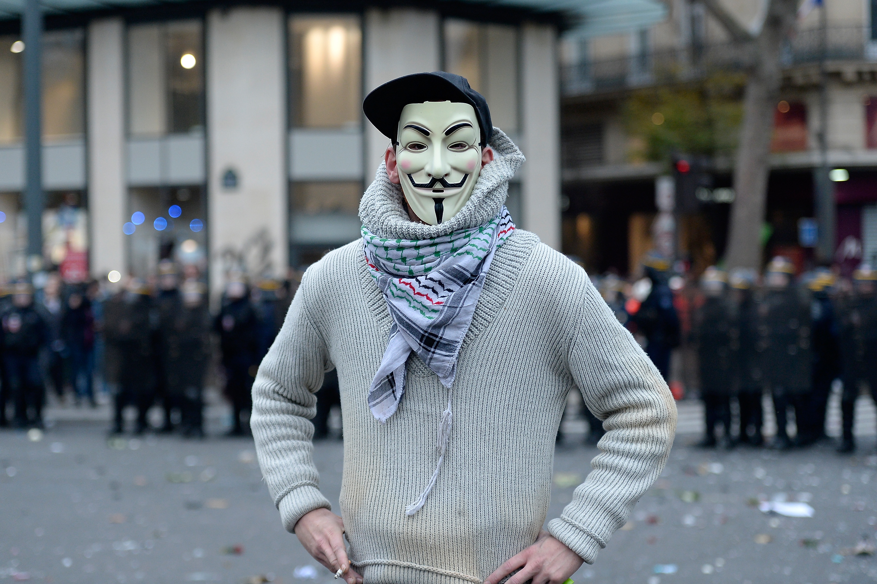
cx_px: 438
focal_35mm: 70
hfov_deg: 28.9
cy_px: 292
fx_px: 1704
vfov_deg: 19.4
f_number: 2.8
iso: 1600
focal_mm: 70
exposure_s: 1/2000
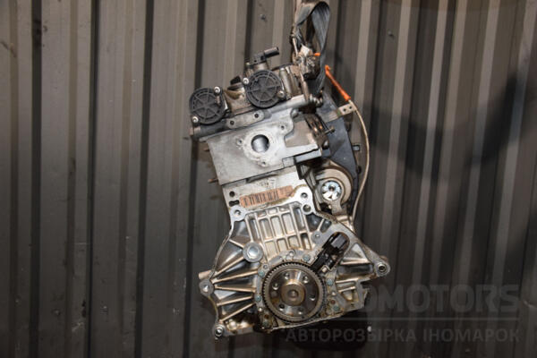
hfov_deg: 51.3
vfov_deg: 35.5
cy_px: 179
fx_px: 559
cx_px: 268
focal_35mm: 38
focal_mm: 25
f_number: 5
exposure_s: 1/60
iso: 800
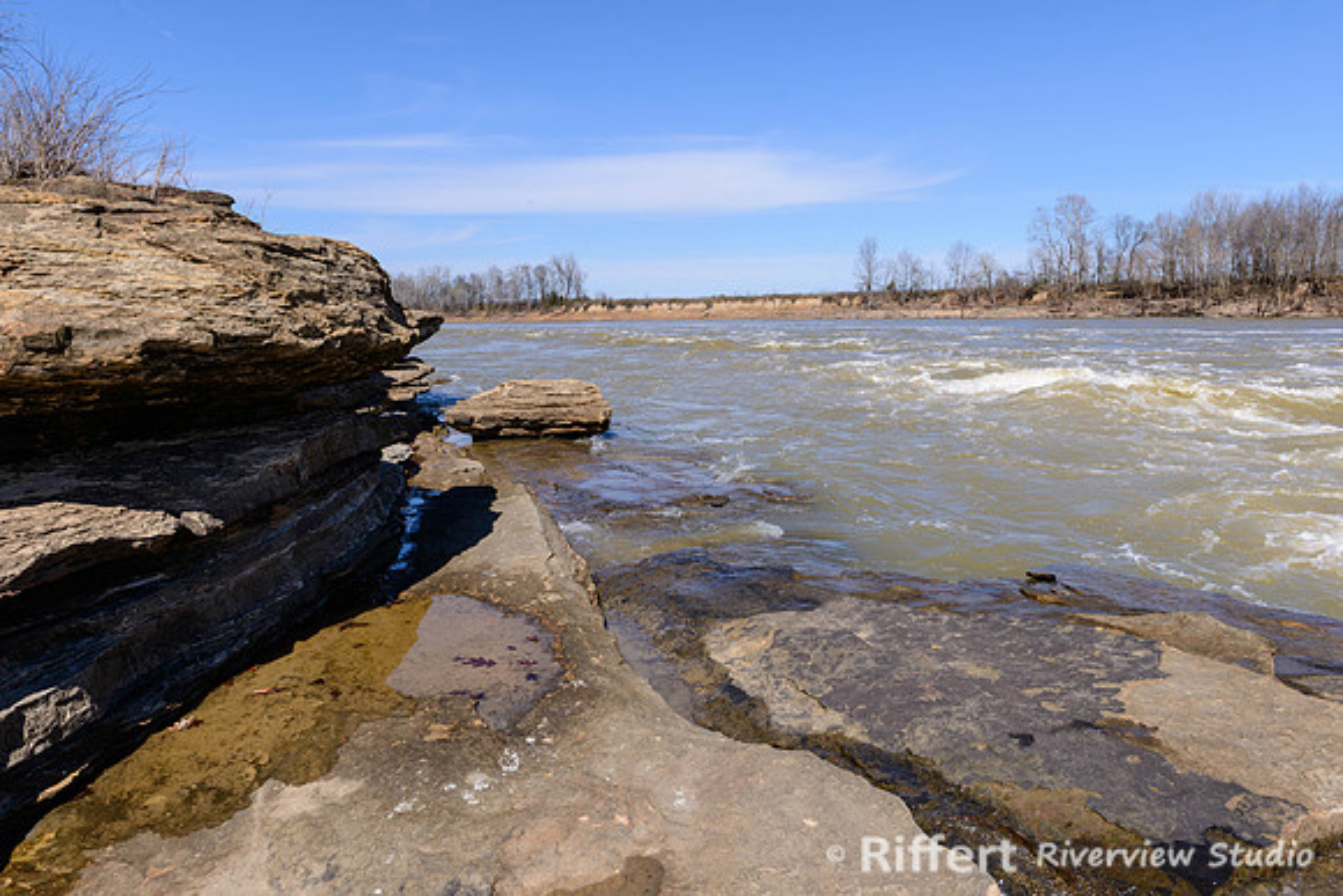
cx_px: 672
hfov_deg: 73.7
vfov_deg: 53.2
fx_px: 896
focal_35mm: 24
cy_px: 448
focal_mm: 24
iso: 100
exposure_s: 1/250
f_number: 9
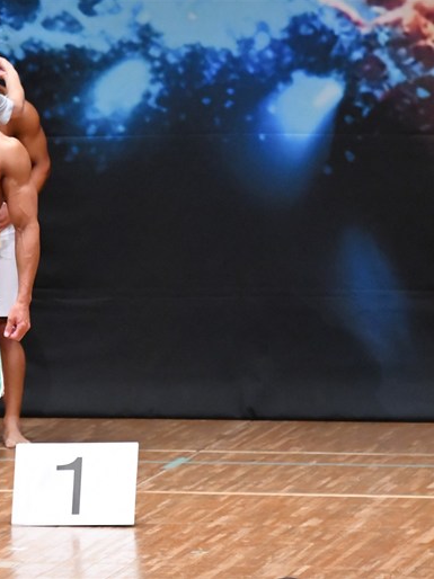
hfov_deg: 3.4
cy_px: 290
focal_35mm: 435
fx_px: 7278
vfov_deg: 4.6
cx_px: 23
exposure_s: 1/400
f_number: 5.6
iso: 8000
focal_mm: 200
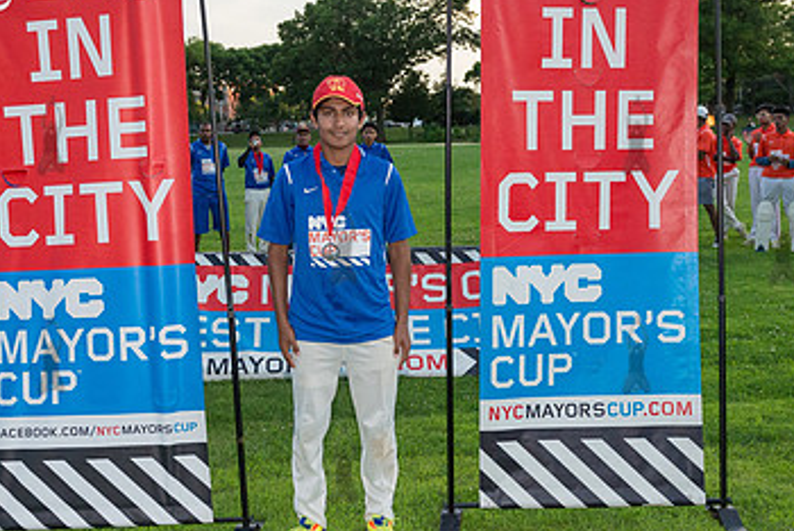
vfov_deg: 28.1
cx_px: 343
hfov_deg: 41.0
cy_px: 244
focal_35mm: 48
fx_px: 1060
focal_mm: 29
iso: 1600
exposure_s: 1/2000
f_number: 4
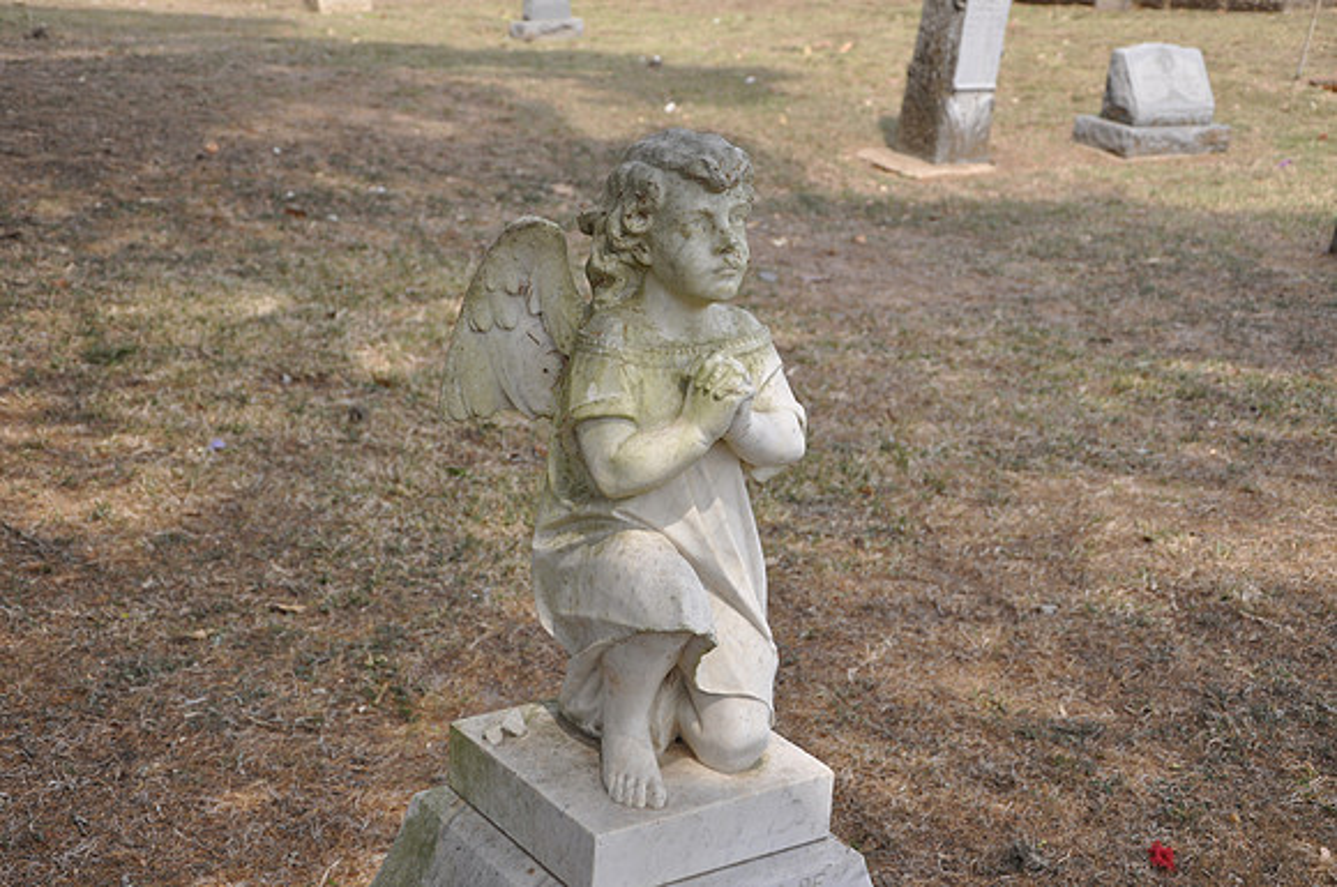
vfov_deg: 25.7
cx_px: 668
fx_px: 1947
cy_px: 444
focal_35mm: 52
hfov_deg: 37.9
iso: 200
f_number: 5.6
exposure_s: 1/125
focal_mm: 35
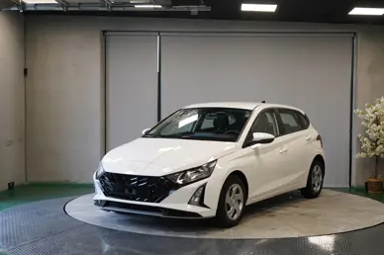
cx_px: 218
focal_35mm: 52
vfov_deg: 25.9
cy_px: 135
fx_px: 554
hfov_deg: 38.1
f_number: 4.5
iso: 1250
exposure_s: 1/160
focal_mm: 42
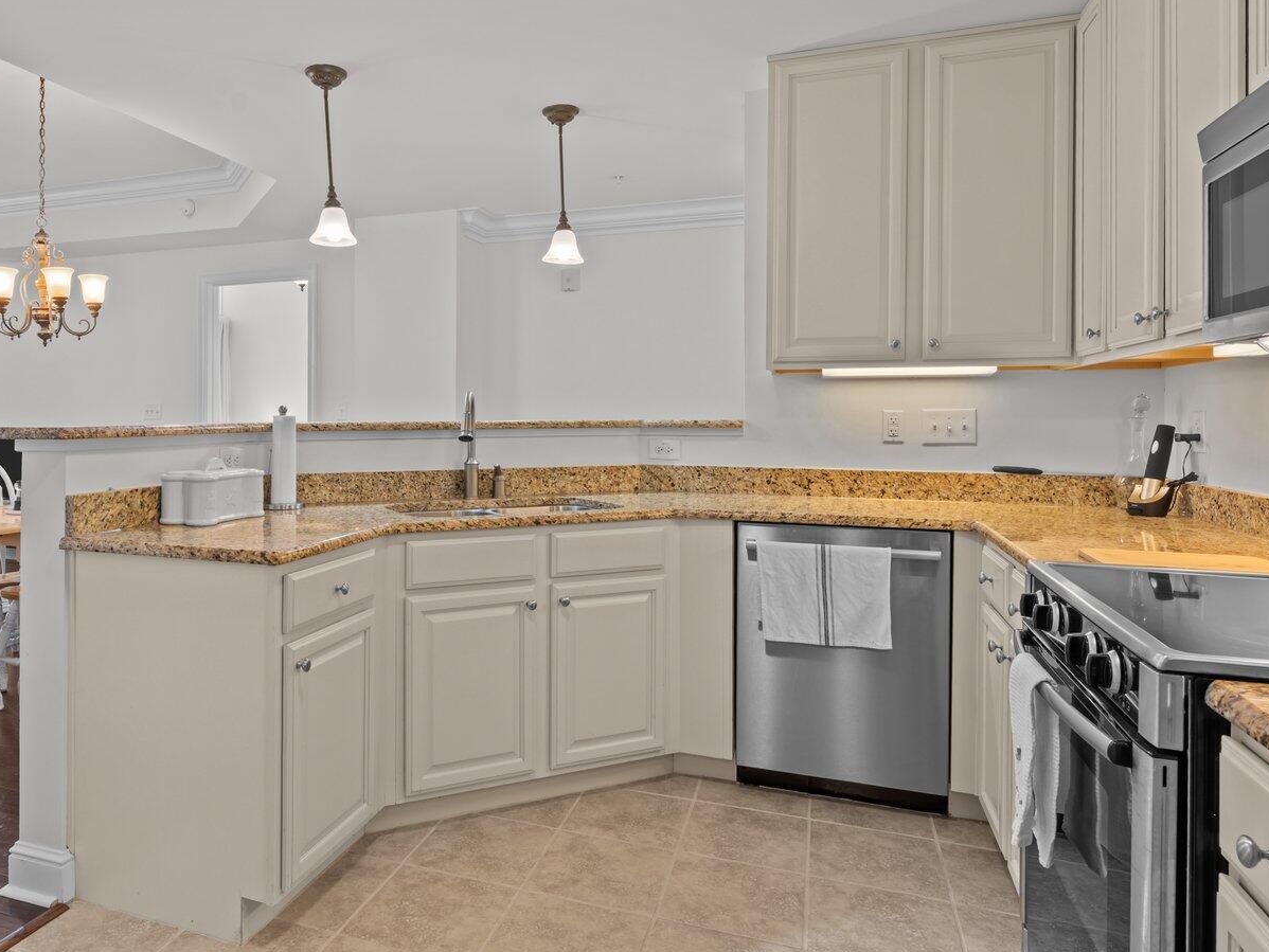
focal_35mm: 23
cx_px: 478
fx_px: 843
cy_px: 389
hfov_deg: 72.7
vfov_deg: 58.5
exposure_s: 1.6
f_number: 9
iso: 100
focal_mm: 14
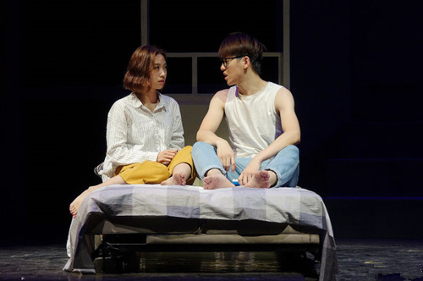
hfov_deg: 16.7
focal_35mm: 123
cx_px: 212
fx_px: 1443
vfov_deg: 11.1
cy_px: 140
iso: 250
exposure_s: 1/60
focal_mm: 44.93
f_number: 4
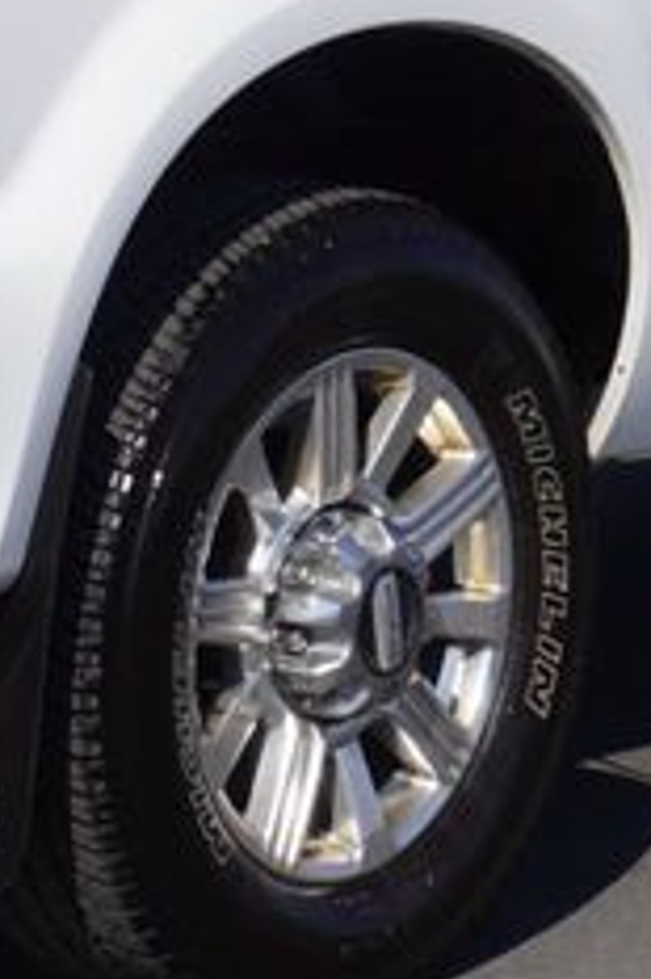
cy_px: 172
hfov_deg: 7.4
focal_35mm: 185
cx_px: 139
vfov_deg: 11.1
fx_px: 5025
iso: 100
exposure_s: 1/200
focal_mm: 28
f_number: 11
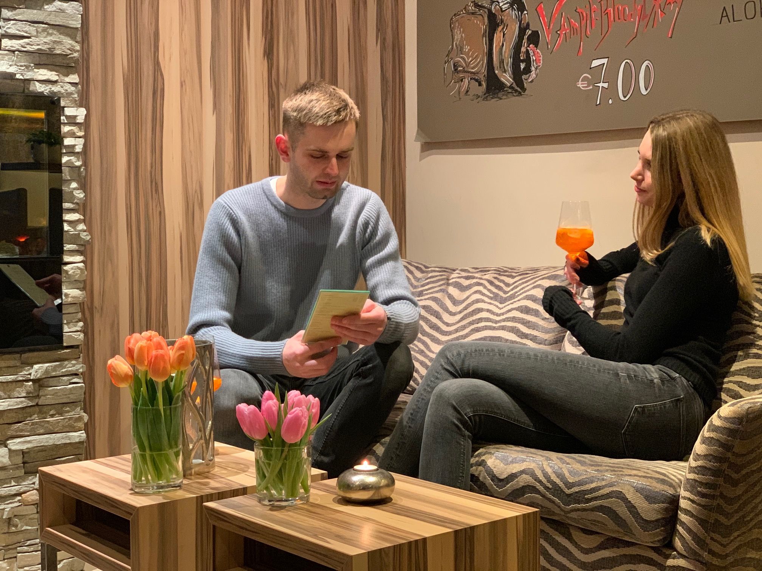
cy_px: 286
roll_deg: +0.0
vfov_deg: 28.0
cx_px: 381
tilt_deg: -2.8
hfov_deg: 36.8
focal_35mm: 52
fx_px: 1145
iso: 500
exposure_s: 1/33
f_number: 2.4
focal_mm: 6
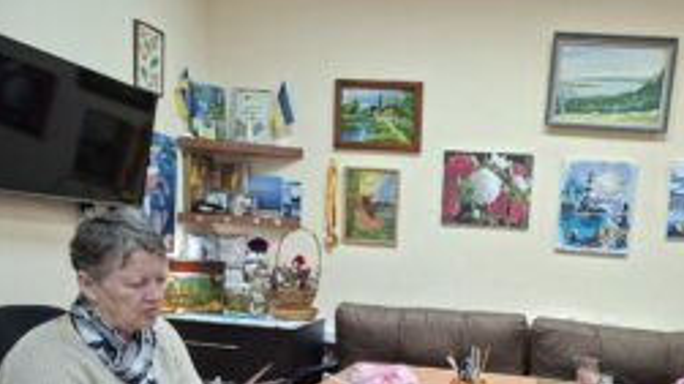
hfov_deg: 55.2
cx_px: 469
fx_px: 635
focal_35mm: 35
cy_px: 309
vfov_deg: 32.7
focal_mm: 5.54
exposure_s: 1/50
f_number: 1.8
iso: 250
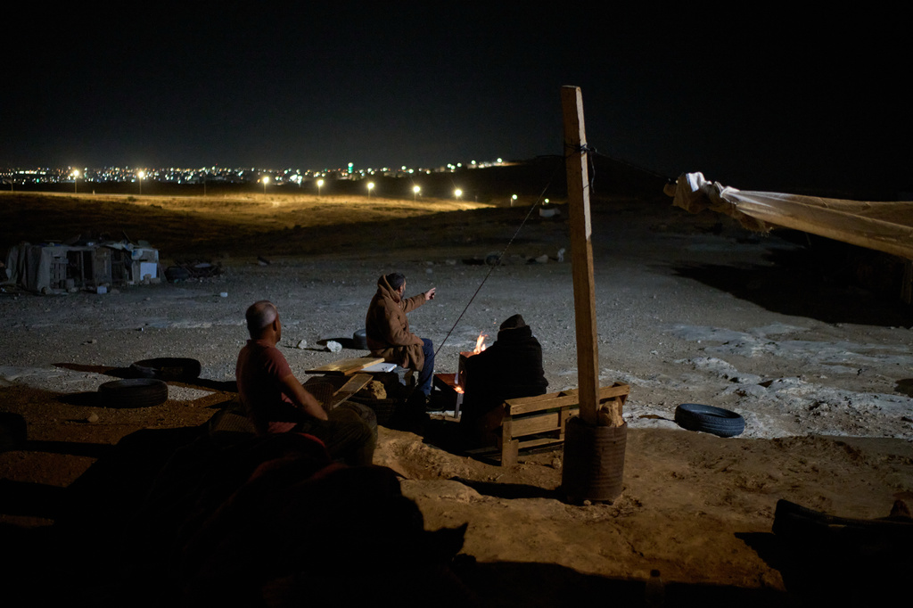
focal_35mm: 35
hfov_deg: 54.4
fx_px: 887
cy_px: 304
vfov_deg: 37.8
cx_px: 456
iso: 8000
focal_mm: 35
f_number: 1.4
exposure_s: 1/125
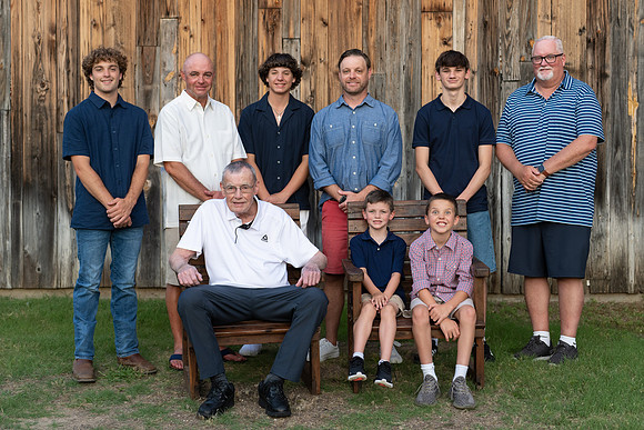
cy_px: 182
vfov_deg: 22.1
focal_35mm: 61
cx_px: 325
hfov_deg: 32.7
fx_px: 1099
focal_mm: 50
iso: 200
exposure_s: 1/500
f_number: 2.8
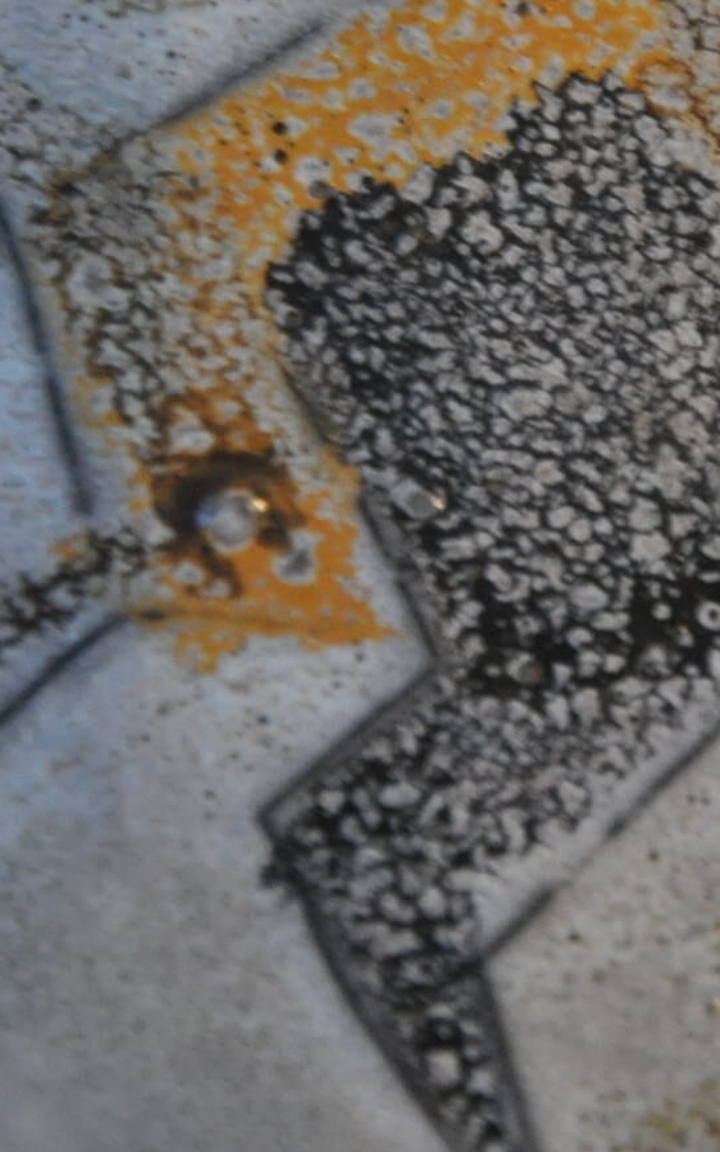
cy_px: 340
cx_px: 878
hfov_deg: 3.8
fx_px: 10826
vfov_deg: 6.1
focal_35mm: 345
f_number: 5.6
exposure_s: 1/25
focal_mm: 92
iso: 1600
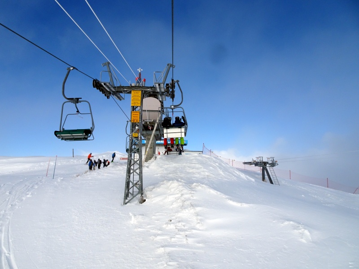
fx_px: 249
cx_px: 180
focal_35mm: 24
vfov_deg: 56.8
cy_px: 134
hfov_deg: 71.6
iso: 80
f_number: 3.5
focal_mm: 4.1
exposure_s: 1/2000
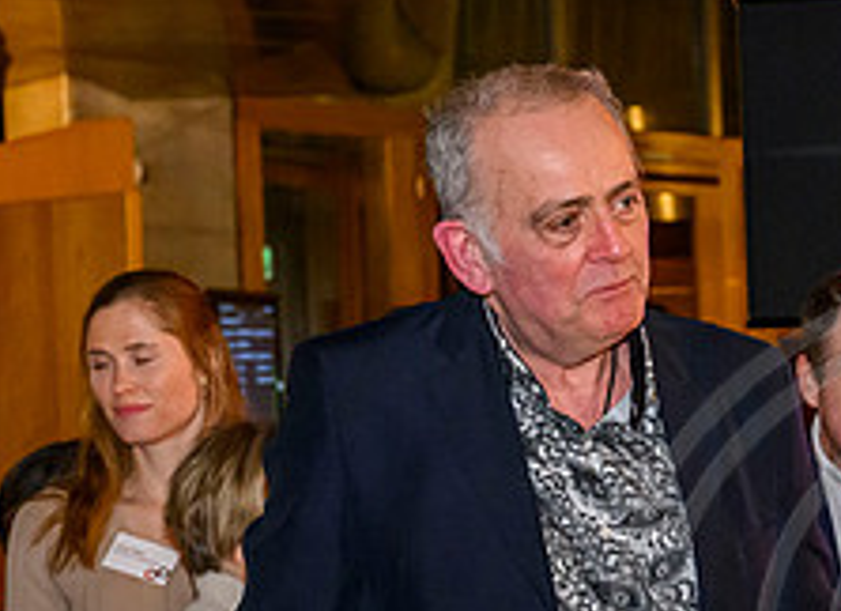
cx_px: 1291
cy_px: 527
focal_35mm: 141
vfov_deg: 10.3
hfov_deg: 13.3
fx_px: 3387
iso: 6400
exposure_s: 1/125
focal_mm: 44
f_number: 4.5
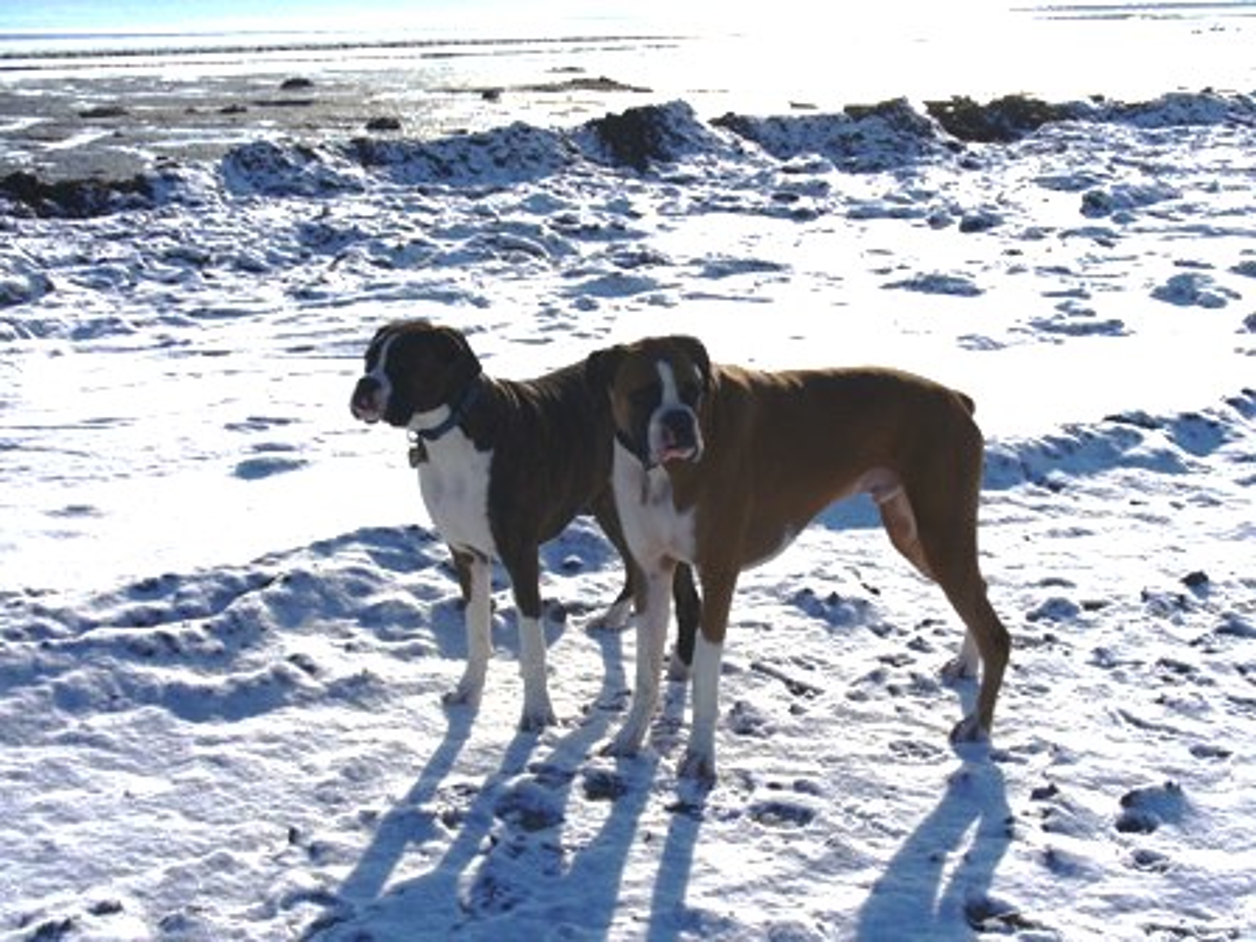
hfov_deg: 32.2
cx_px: 628
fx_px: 2177
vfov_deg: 24.4
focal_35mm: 60
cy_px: 471
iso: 80
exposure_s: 1/500
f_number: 6.2
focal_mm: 9.9
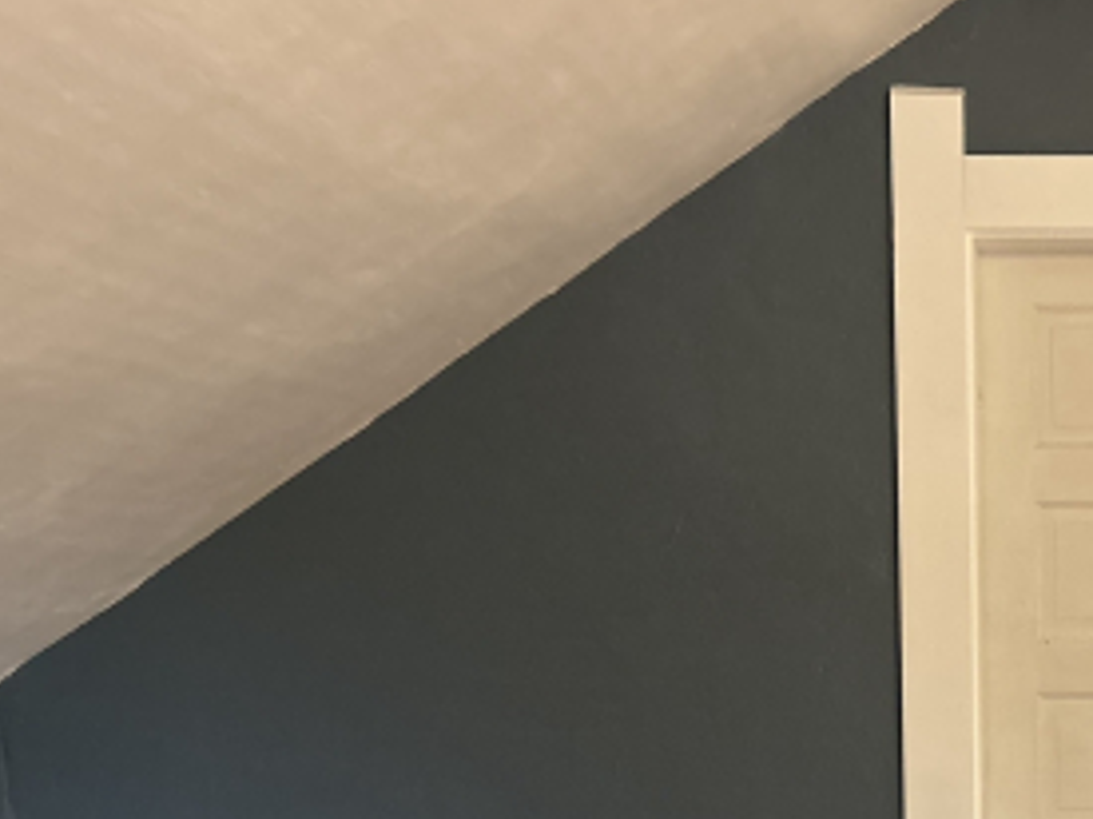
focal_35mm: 63
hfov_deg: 27.9
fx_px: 1988
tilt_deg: -4.2
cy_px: 795
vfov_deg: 22.5
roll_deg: +0.4
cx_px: 1218
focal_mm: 5.7
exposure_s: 1/60
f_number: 1.5
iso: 500
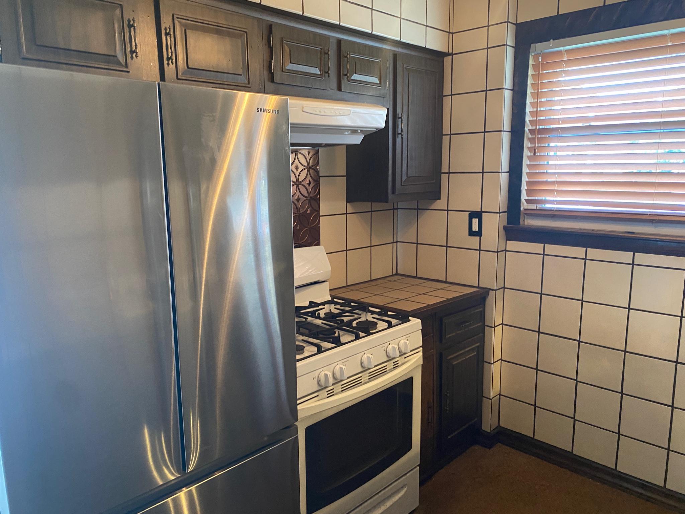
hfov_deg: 67.3
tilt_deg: -9.3
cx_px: 342
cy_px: 257
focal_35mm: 26
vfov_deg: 53.1
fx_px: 515
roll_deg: -0.8
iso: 400
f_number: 1.8
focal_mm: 4.25
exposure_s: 1/40
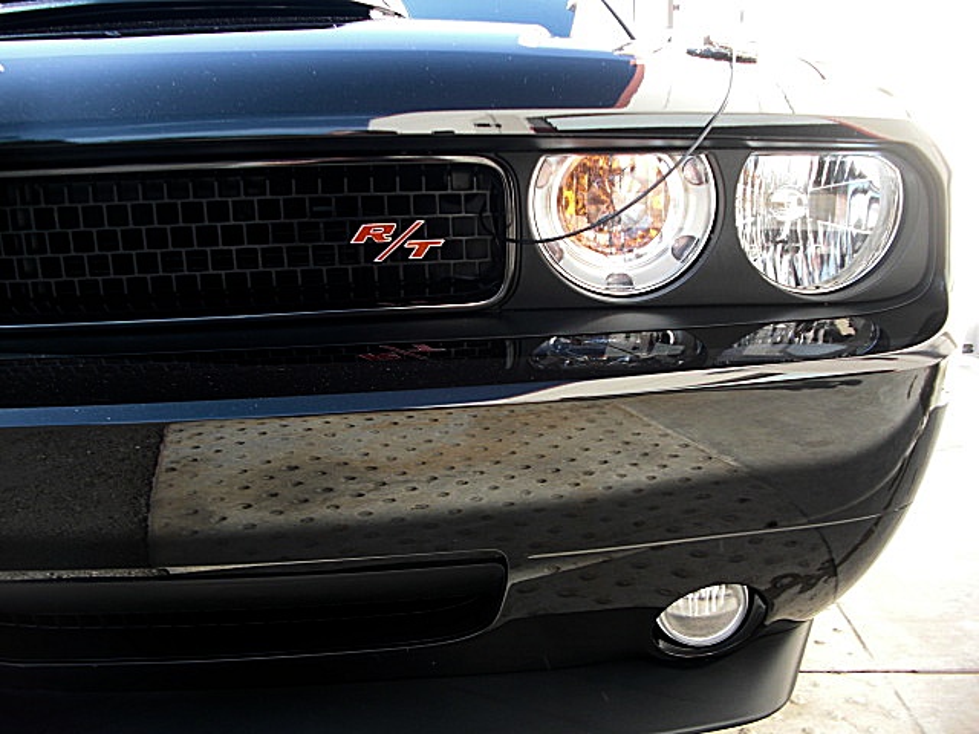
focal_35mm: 36
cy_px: 367
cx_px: 490
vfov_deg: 39.7
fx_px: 1018
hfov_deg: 51.4
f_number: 2.8
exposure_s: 1/100
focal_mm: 6.3
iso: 50
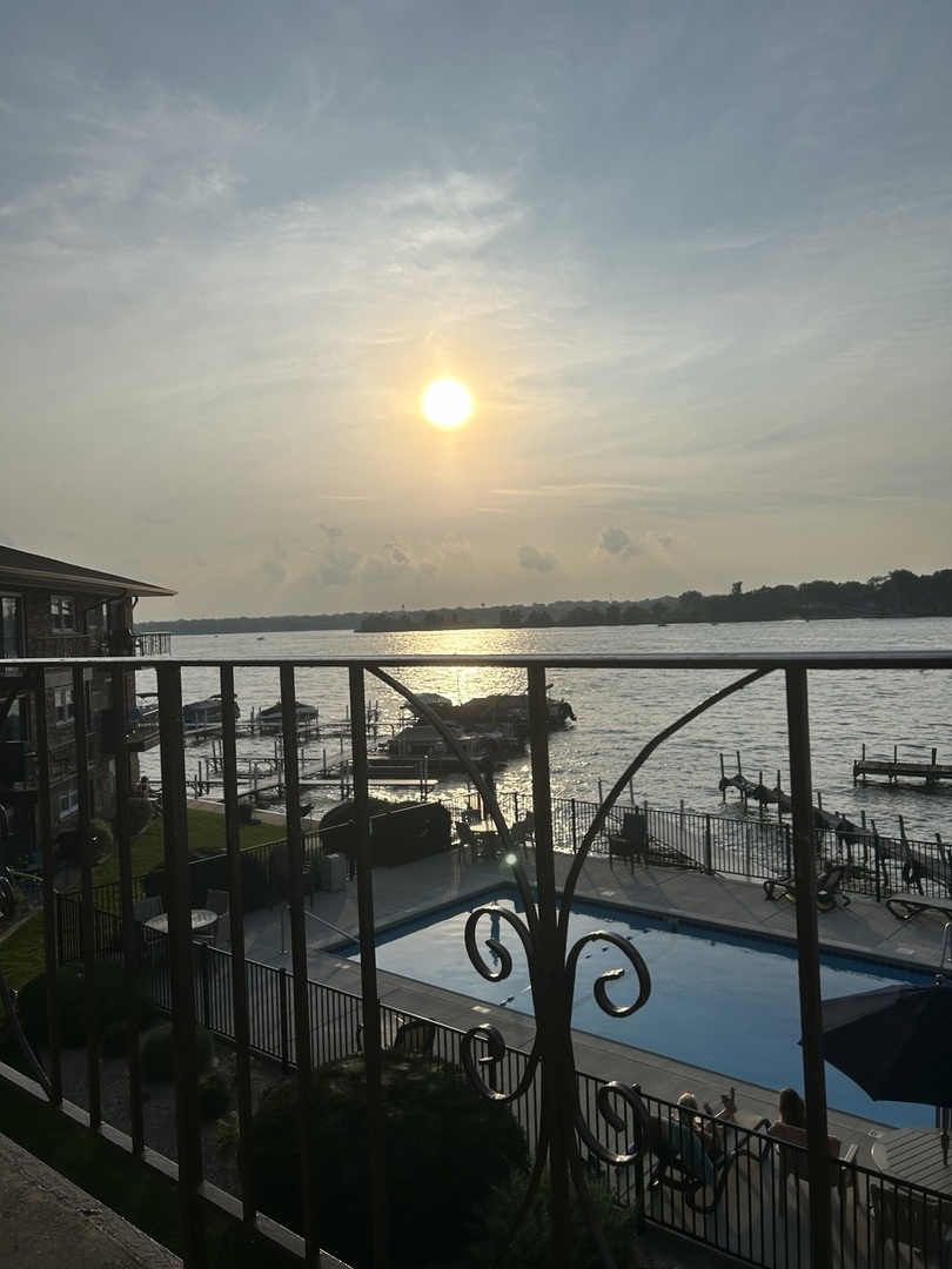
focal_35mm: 26
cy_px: 634
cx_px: 476
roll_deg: +2.3
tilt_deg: -2.7
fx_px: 953
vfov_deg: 67.3
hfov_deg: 53.1
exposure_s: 1/14286
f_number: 1.5
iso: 50
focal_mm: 5.7
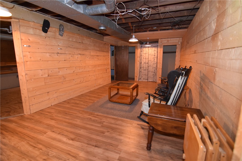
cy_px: 80
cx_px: 121
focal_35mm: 17
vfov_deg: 69.7
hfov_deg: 92.4
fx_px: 116
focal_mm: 11.5
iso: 3200
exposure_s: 1/60
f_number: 2.8
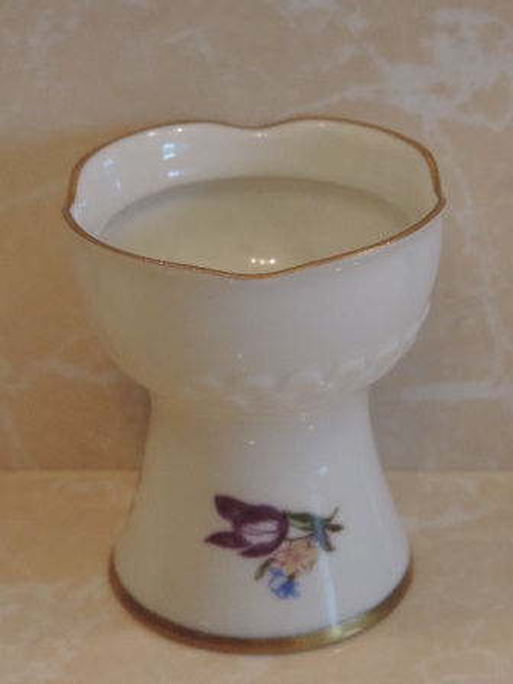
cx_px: 256
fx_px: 1778
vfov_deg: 21.8
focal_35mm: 90
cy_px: 342
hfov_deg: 16.4
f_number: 4.1
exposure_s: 1/40
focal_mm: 16
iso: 400
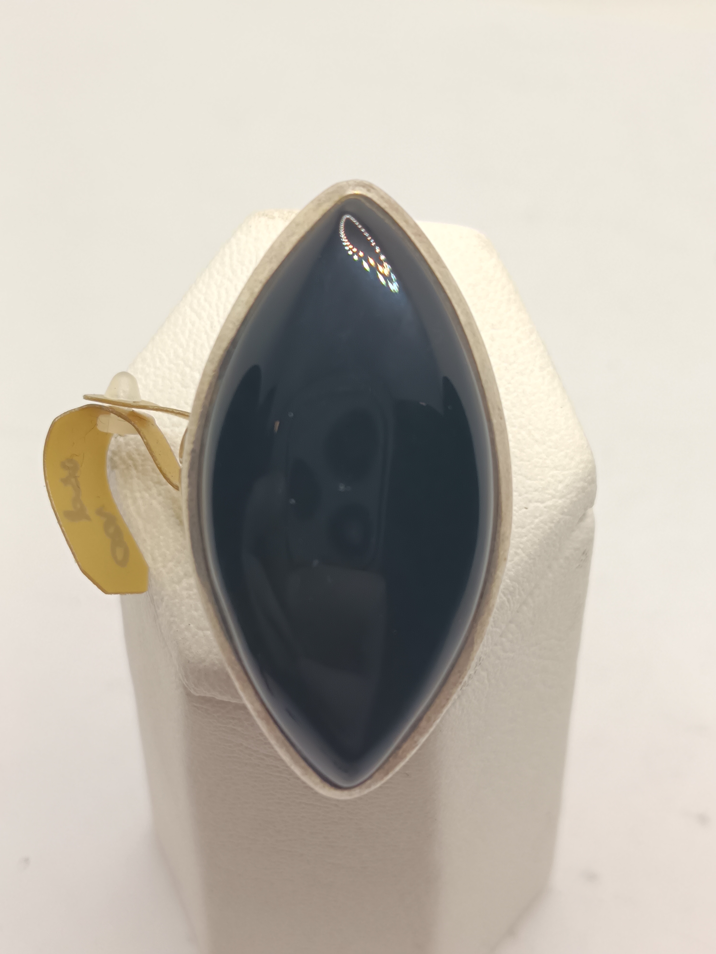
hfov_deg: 20.4
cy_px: 477
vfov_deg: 27.0
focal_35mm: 72
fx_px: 1986
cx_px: 358
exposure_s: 1/136
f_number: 1.75
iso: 100
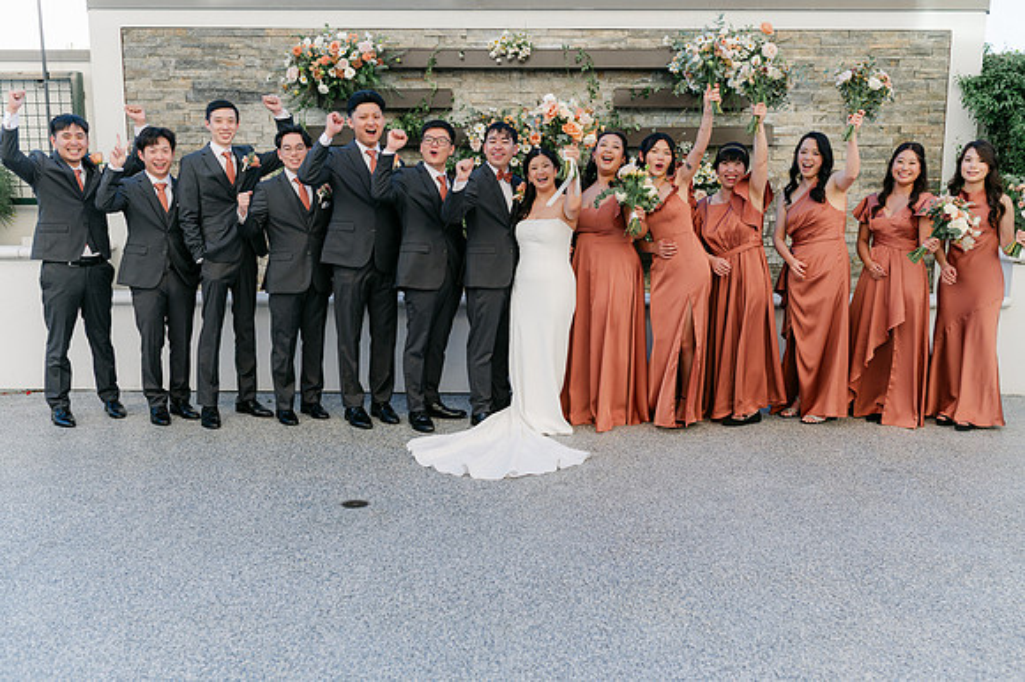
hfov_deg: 54.5
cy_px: 341
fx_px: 996
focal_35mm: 35
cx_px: 512
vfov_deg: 37.8
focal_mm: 35
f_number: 4
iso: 100
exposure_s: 1/640
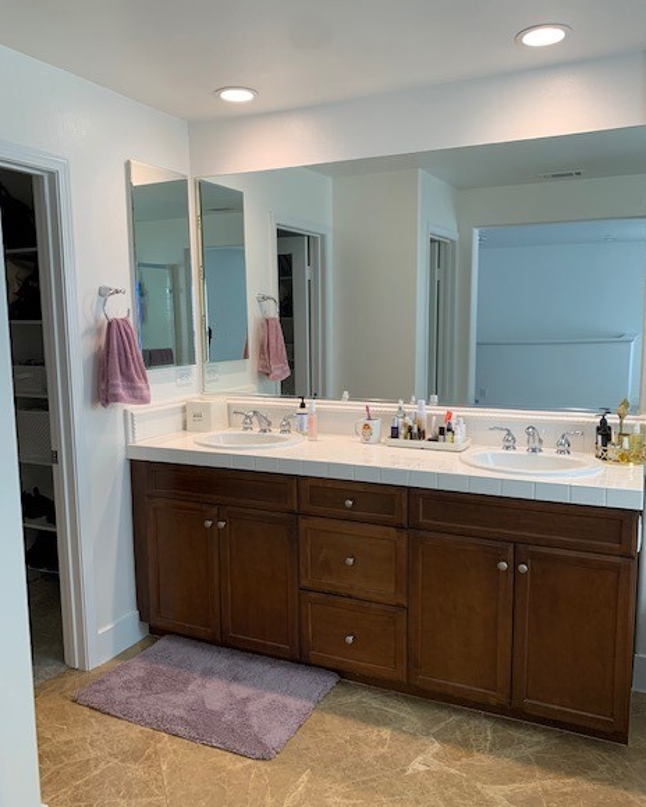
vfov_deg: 62.2
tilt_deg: -7.1
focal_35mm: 28
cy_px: 408
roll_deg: +0.8
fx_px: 669
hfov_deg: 51.5
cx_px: 329
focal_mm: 4.25
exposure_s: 1/121
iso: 80
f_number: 1.8
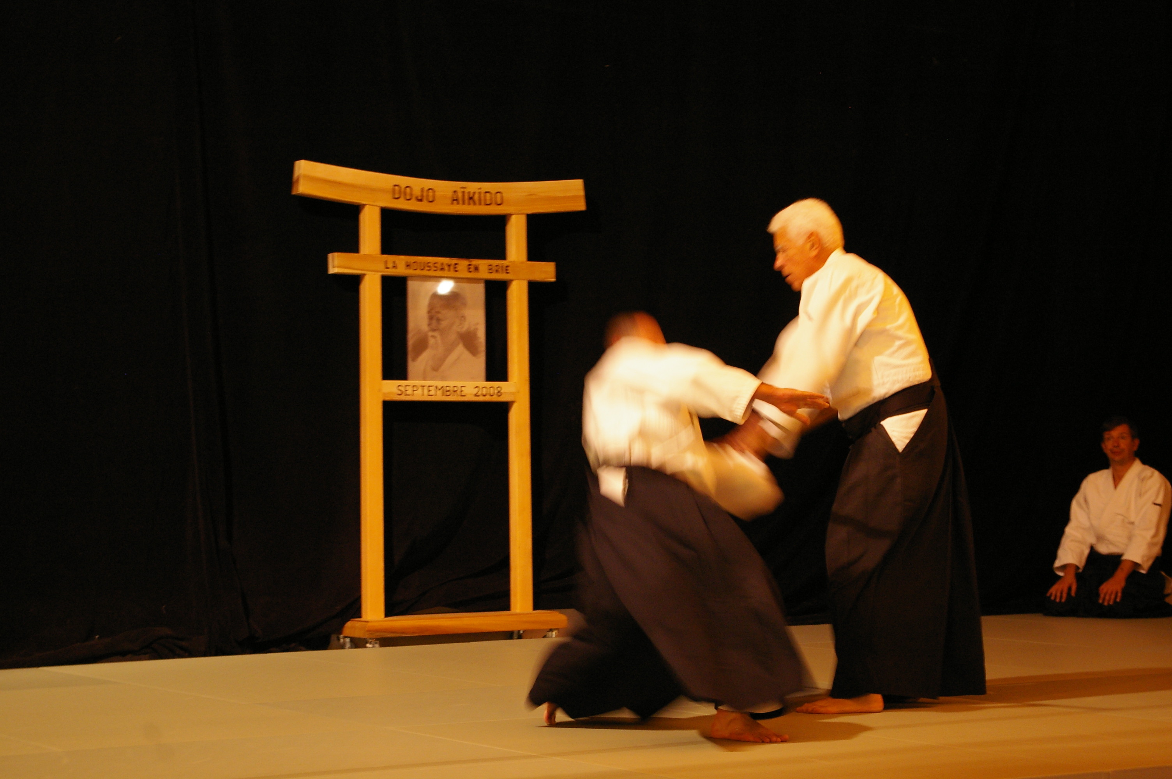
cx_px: 586
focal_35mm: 68
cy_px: 390
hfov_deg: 29.9
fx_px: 2196
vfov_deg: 20.1
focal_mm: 45
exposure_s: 1/20
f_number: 4.5
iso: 800
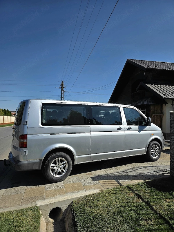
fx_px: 154
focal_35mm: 23
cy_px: 116
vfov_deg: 73.9
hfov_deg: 58.9
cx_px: 87
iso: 50
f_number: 1.7
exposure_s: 1/10000
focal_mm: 6.3
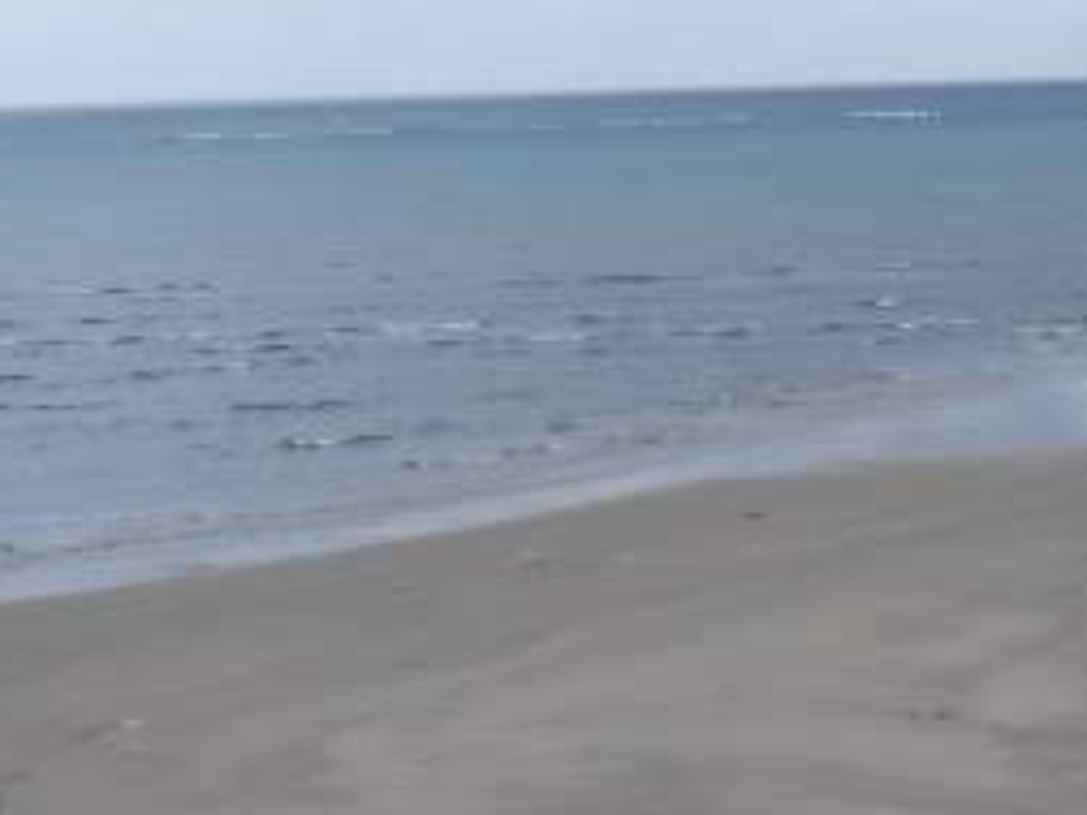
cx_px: 1359
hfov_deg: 13.8
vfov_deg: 10.7
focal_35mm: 138
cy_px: 306
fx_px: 4333
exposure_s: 1/180
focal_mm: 6.3
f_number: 7
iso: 80
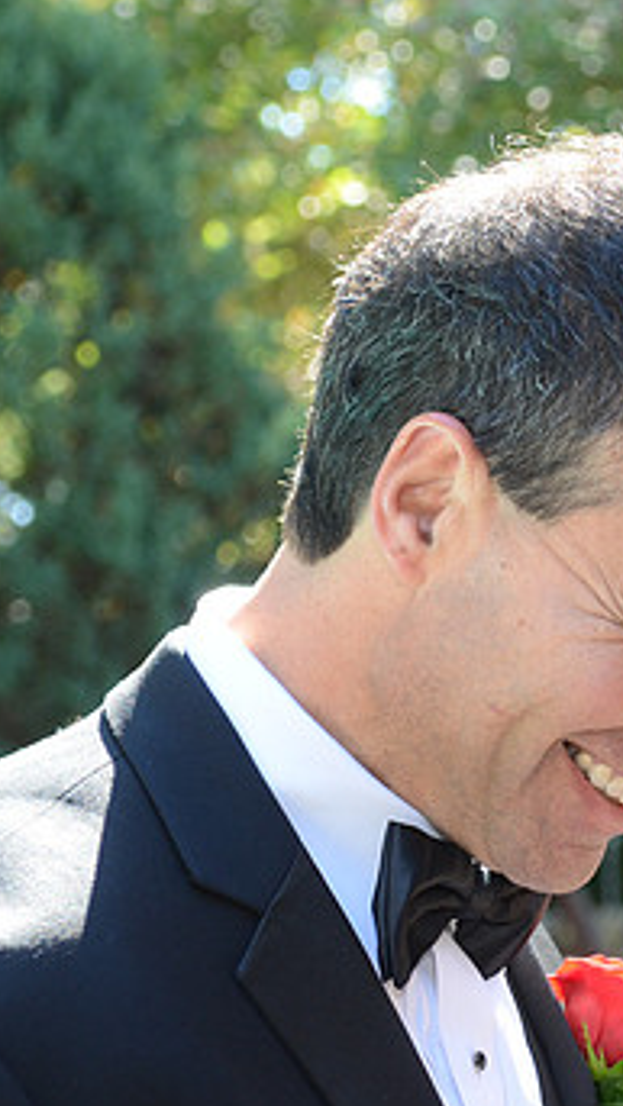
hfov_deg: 8.2
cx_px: 884
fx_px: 4283
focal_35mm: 146
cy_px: 609
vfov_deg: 14.7
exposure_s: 1/100
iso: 500
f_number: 5.6
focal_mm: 55
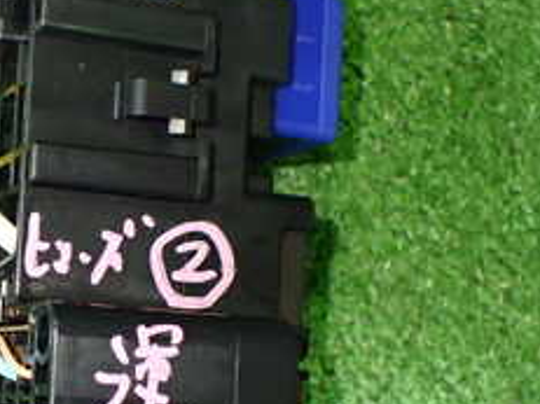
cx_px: -12
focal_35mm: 78
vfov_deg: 18.8
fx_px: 1216
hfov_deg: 23.9
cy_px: 290
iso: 800
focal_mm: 5.4
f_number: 2.3
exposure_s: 1/60
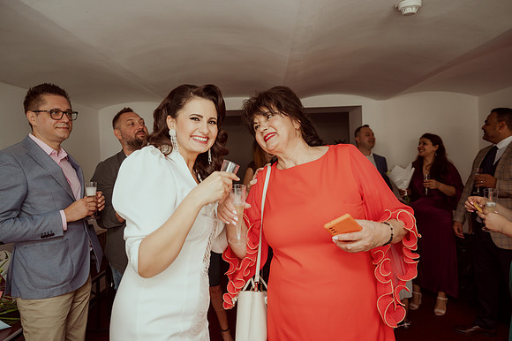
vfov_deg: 53.1
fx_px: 341
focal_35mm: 24
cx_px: 256
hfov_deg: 73.8
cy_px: 170
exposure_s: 1/100
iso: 800
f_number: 2.8
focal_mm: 24
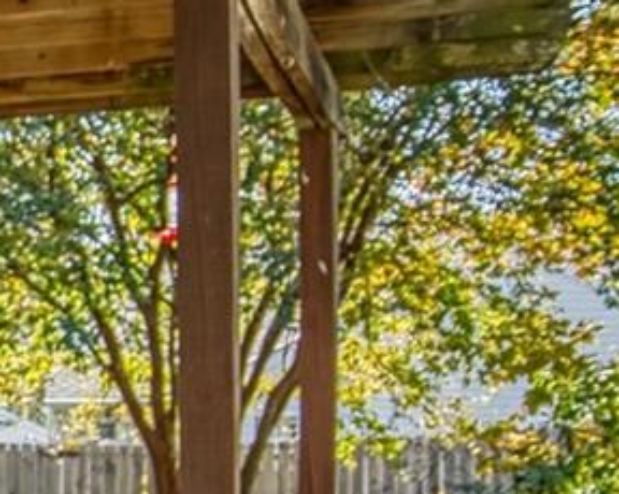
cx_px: -737
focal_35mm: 107
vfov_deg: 14.2
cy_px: 499
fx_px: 1959
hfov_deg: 14.1
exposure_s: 1/100
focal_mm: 16
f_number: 8
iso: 100
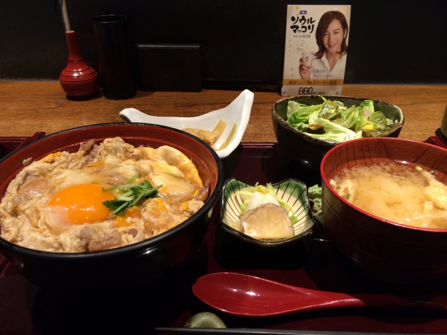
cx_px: 224
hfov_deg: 60.0
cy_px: 168
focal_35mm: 30
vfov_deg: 46.8
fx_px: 387
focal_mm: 4.12
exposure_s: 1/30
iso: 160
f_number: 2.2
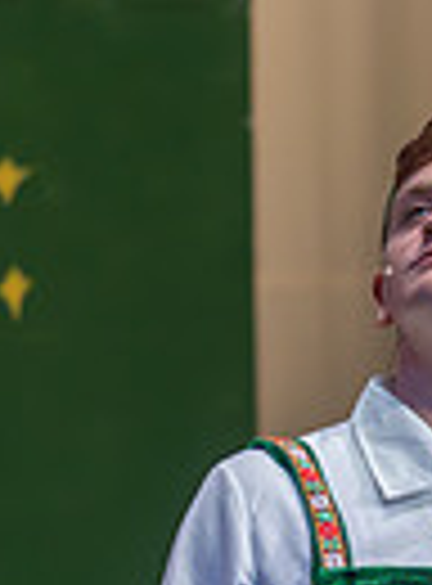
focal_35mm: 774
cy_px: 826
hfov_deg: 1.9
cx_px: 714
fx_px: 13008
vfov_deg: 2.6
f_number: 2.8
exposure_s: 1/250
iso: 280
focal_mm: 135
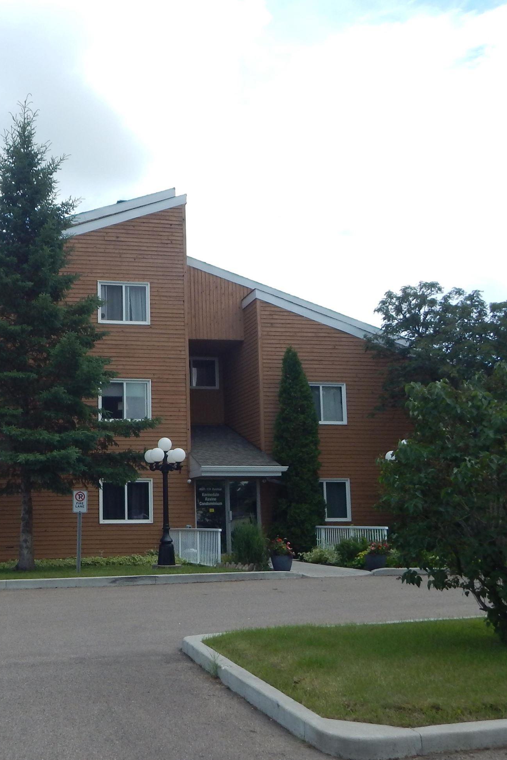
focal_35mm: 36
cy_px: 435
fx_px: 760
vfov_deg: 52.9
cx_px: 94
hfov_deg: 35.6
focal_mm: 4
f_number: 3
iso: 125
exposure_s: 1/1250
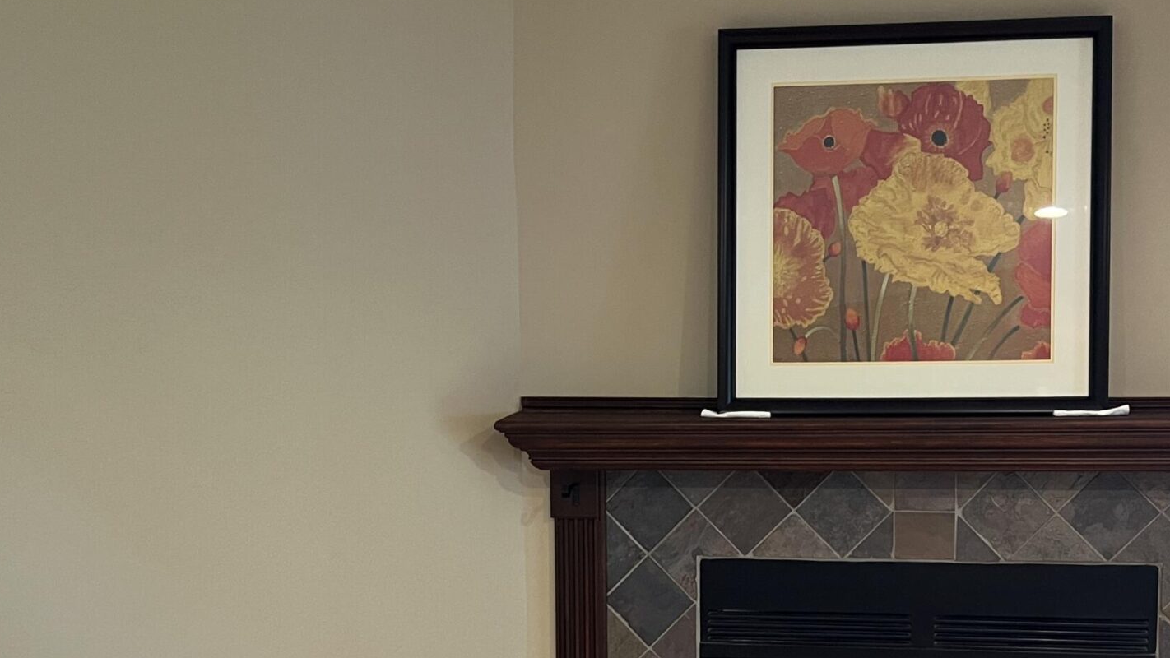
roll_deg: +0.6
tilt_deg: -7.1
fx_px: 1582
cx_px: 725
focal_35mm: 51
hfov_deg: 40.3
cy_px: 488
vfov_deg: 23.3
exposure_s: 1/60
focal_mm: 5.7
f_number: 1.5
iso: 320
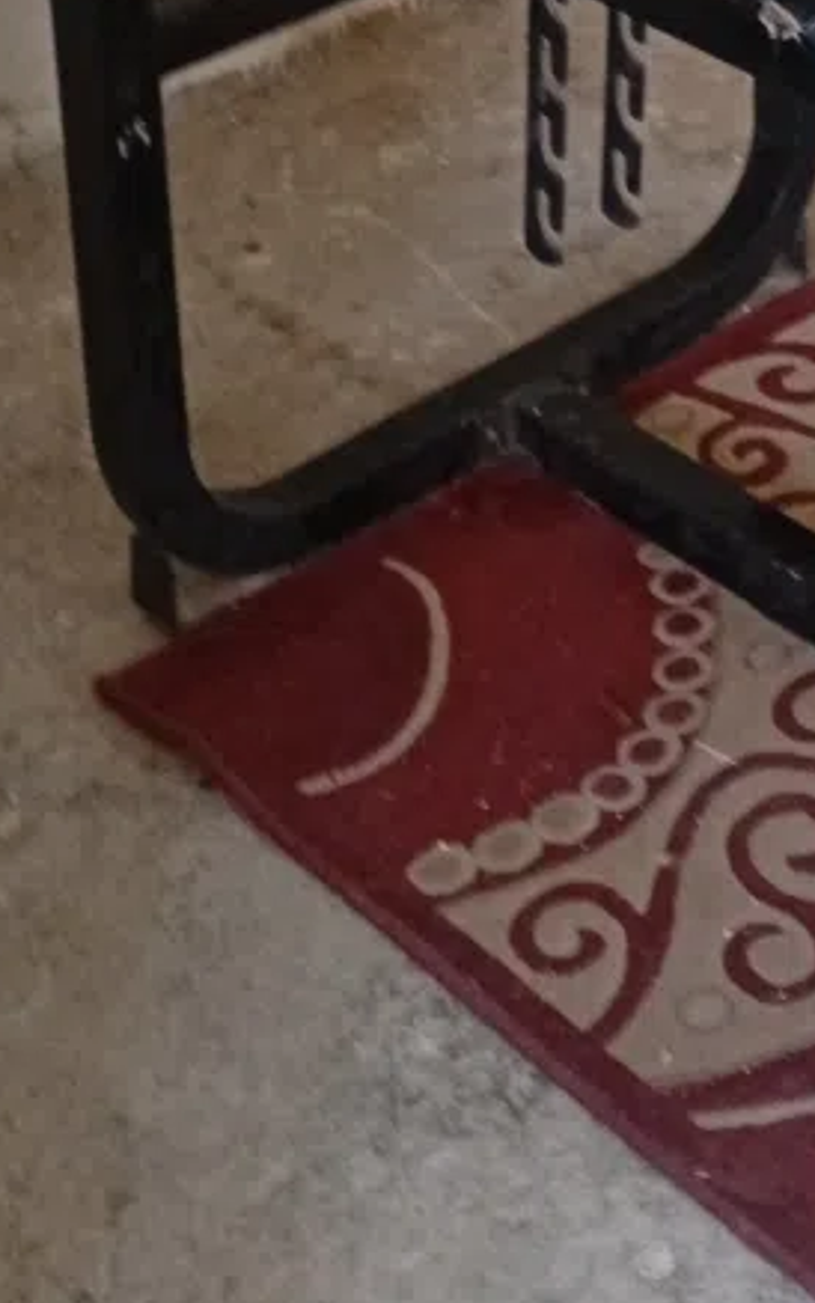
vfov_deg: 21.5
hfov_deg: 14.2
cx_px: 1020
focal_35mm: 89
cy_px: -283
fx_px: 3161
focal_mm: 3.98
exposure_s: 1/25
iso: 588
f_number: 1.8
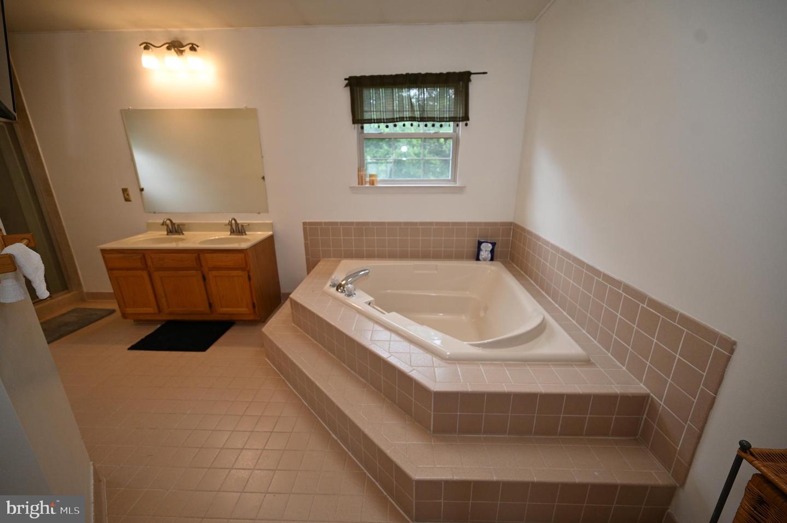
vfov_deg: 81.1
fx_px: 306
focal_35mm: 14
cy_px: 262
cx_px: 394
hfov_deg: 104.3
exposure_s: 1/160
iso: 500
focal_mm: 14
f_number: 4
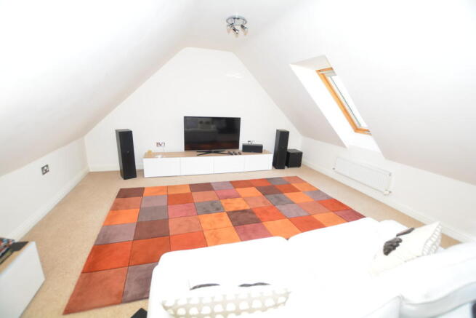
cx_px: 238
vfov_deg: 77.4
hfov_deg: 100.4
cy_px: 159
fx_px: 198
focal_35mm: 15
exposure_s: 1/60
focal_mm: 10
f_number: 4
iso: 400
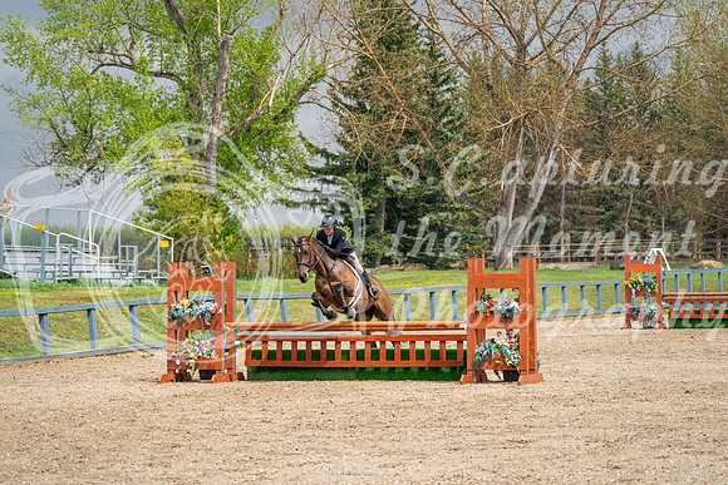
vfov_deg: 10.4
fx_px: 2670
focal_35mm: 132
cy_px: 242
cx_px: 364
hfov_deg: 15.5
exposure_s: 1/1250
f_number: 5.6
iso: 500
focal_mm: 132
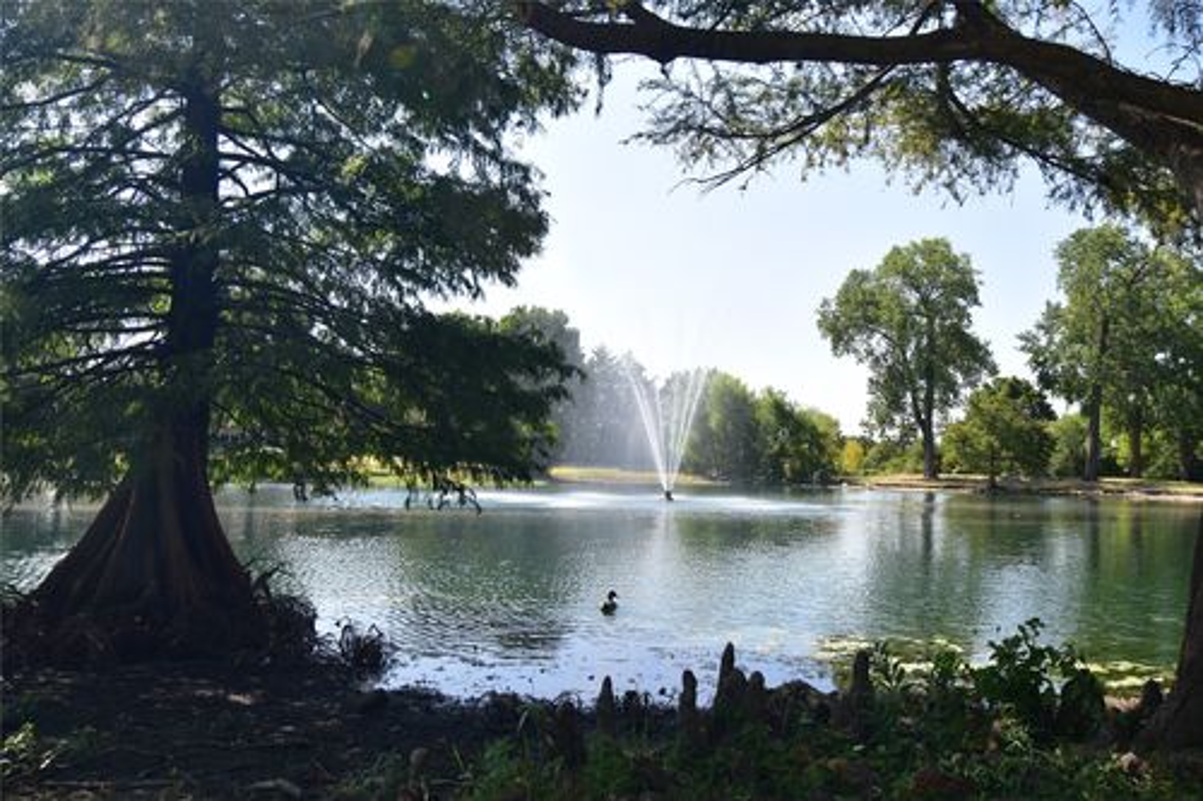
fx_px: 1002
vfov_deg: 43.6
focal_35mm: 30
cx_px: 602
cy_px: 400
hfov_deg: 61.9
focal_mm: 20
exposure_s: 1/125
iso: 100
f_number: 8
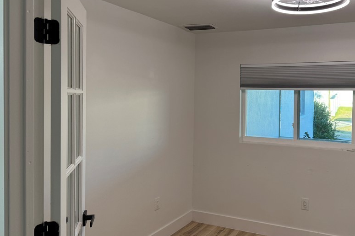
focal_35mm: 33
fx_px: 325
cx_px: 224
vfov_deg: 39.8
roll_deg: -0.3
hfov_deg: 56.5
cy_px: 100
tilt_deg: -1.8
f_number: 1.78
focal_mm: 6.76
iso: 125
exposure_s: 1/120
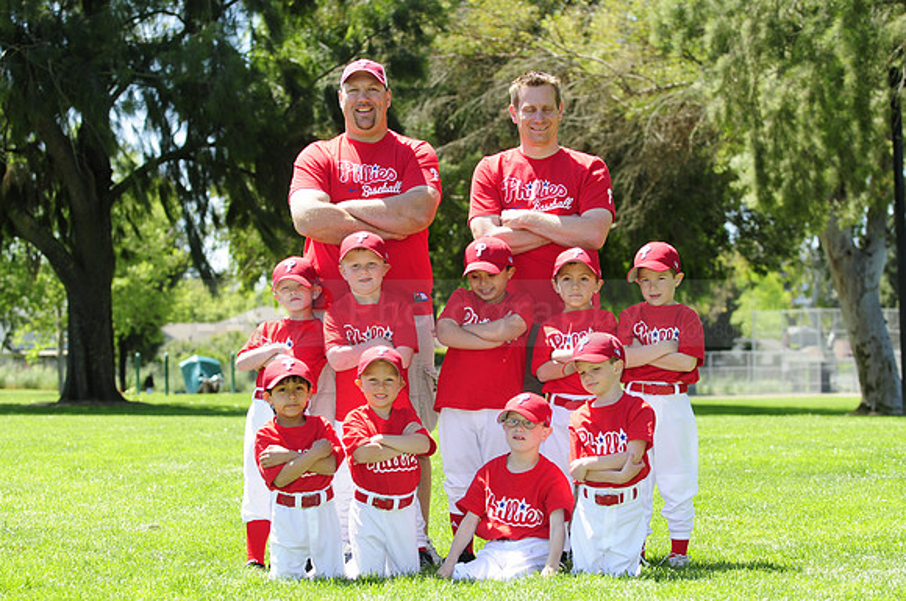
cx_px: 453
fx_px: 2639
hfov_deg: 19.5
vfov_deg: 13.0
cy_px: 300
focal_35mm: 105
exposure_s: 1/500
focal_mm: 70
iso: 200
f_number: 4.5
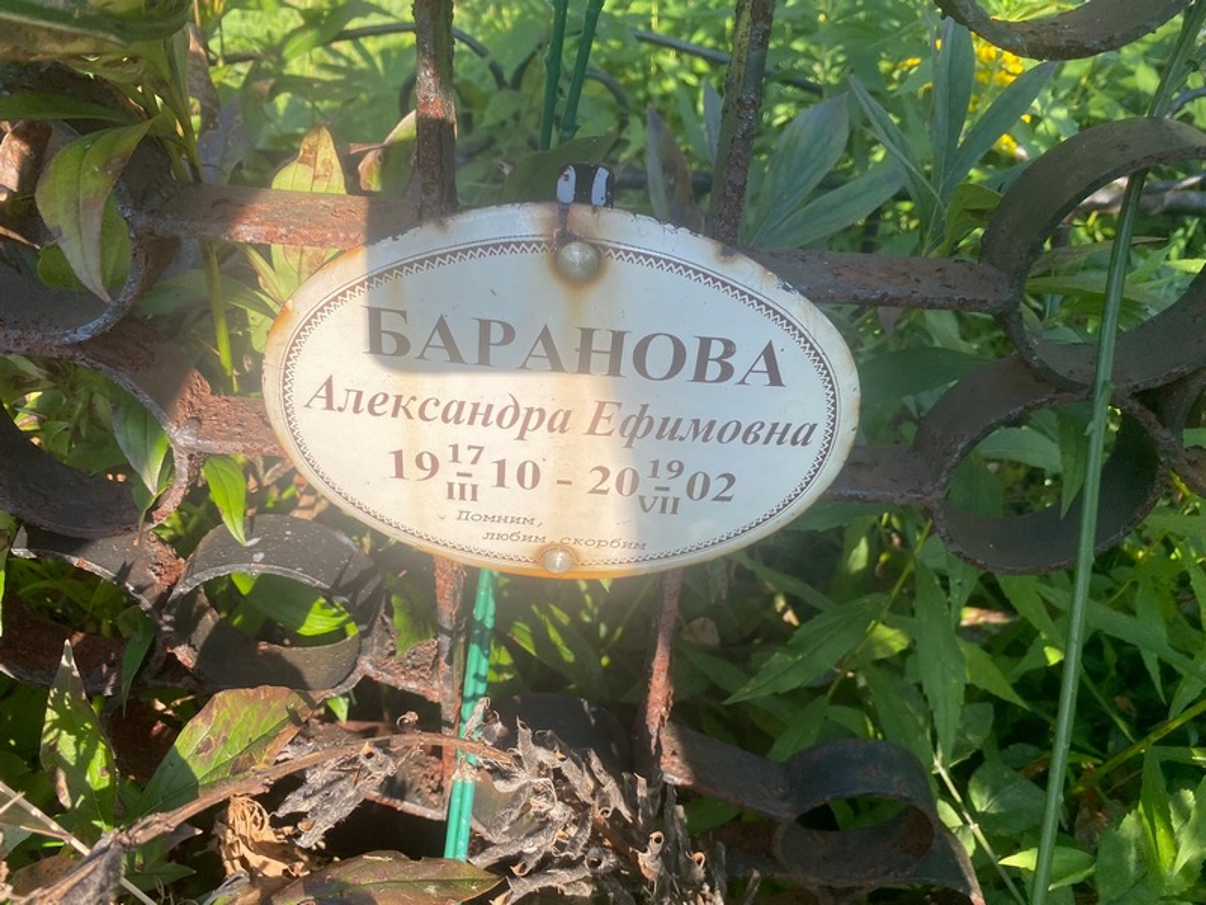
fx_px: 906
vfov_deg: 53.1
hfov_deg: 67.3
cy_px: 452
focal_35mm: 26
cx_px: 603
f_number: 1.8
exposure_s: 1/690
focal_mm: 4.25
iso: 32
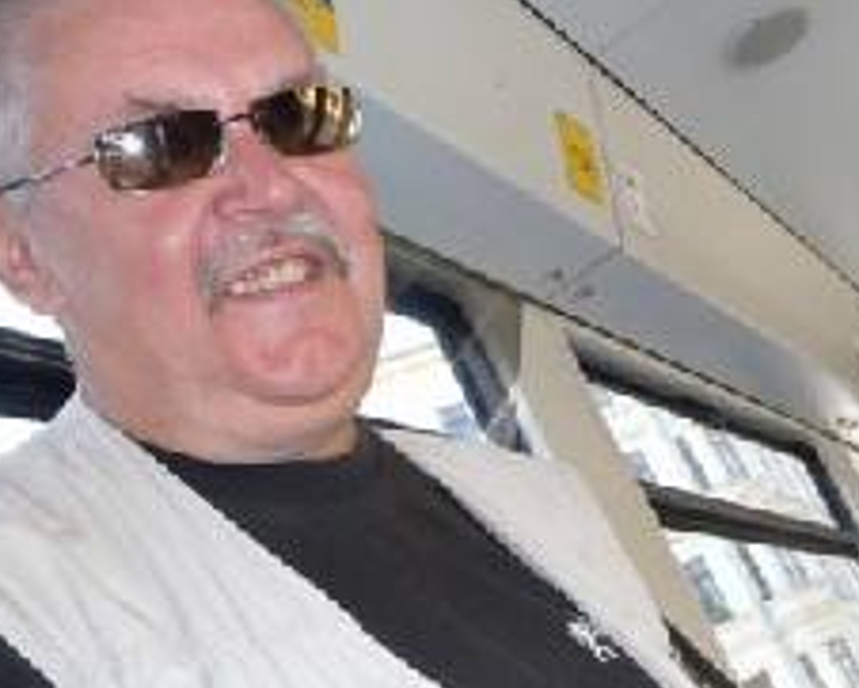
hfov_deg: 30.0
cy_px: 494
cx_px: 882
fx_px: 1475
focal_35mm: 58
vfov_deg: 26.0
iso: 100
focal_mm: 4.7
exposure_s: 1/30
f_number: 3.3
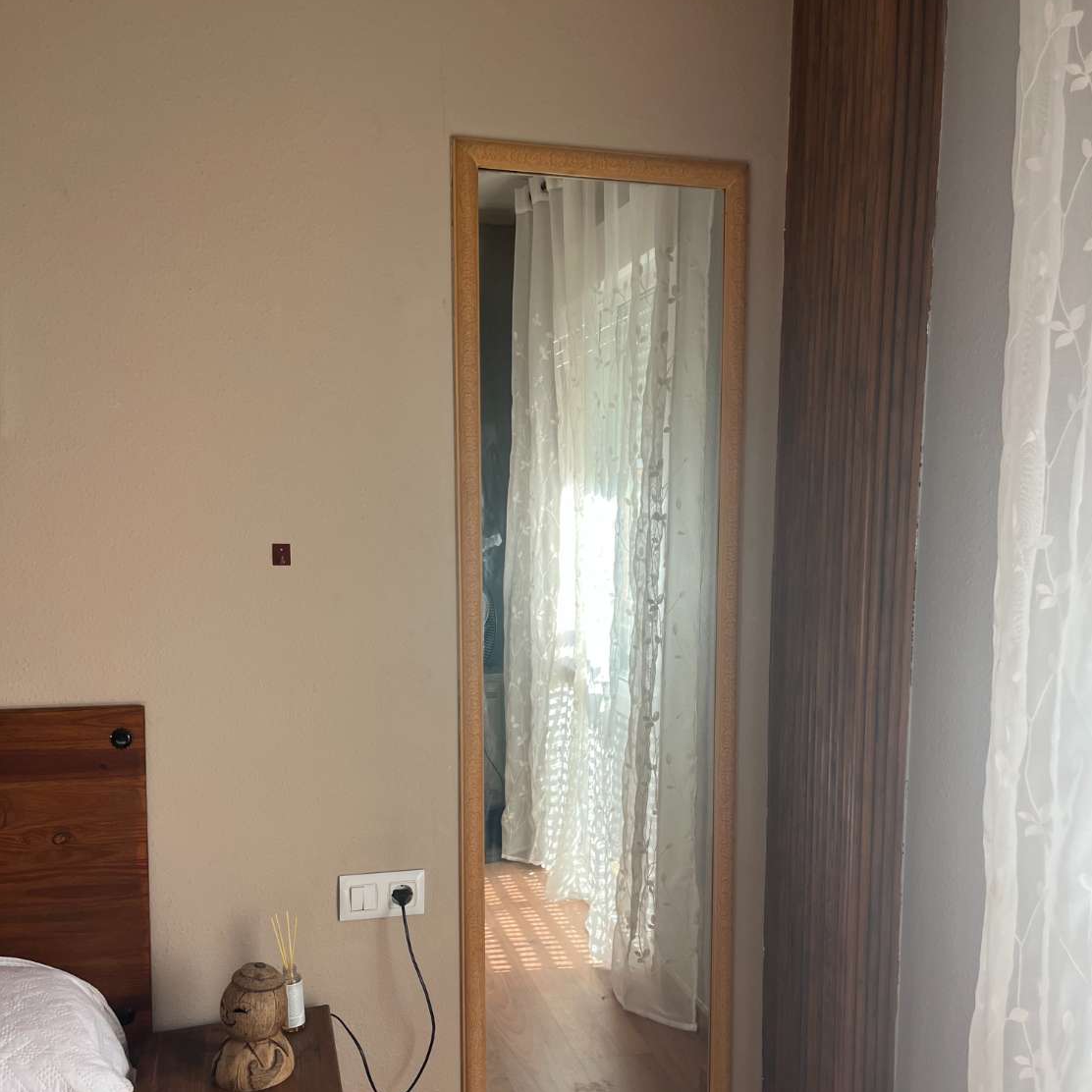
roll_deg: -2.2
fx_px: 1106
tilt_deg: -8.8
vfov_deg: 52.3
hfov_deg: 52.5
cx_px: 551
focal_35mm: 31
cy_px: 630
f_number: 1.6
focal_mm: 5.1
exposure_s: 1/148
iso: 40
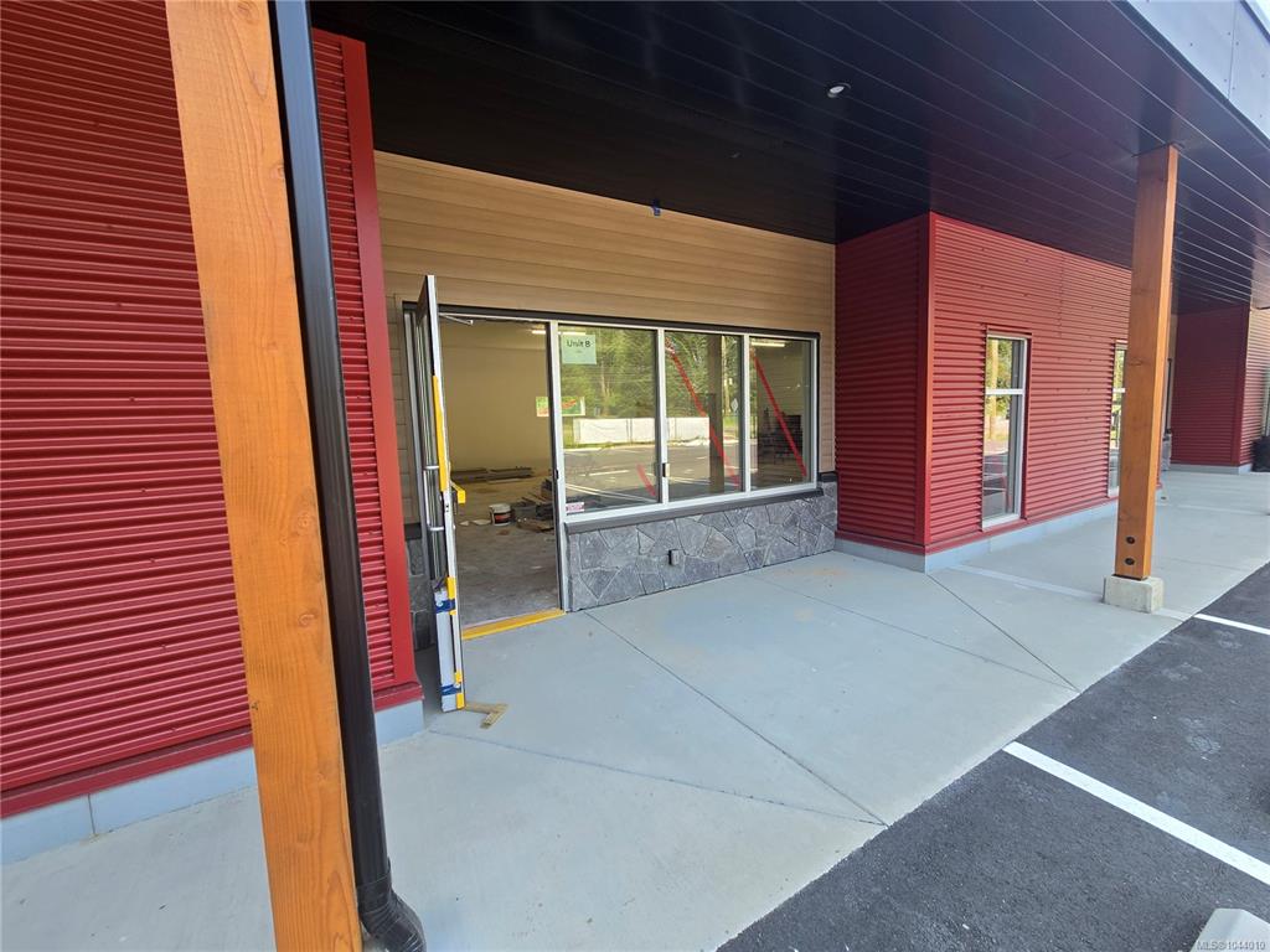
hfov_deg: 106.2
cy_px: 476
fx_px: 477
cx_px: 635
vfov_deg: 89.9
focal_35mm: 13
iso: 50
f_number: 2.2
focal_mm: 2.2
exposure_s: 1/120
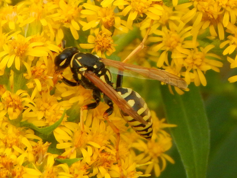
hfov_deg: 9.6
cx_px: 118
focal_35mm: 207
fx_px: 1417
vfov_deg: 7.2
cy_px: 89
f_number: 5.4
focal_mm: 37.1
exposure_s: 1/250
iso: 220
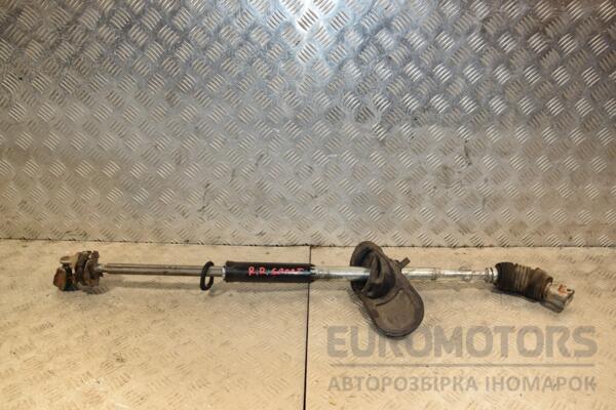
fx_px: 539
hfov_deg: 59.5
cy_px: 205
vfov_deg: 41.7
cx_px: 308
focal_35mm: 32
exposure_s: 1/200
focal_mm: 21
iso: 800
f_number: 6.3
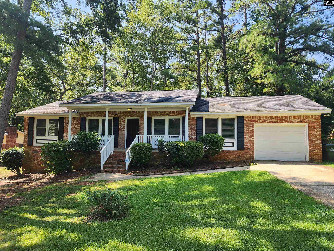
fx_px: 222
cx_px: 167
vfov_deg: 58.9
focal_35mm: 23
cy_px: 126
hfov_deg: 73.9
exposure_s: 1/192
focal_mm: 6.4
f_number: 1.8
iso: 12
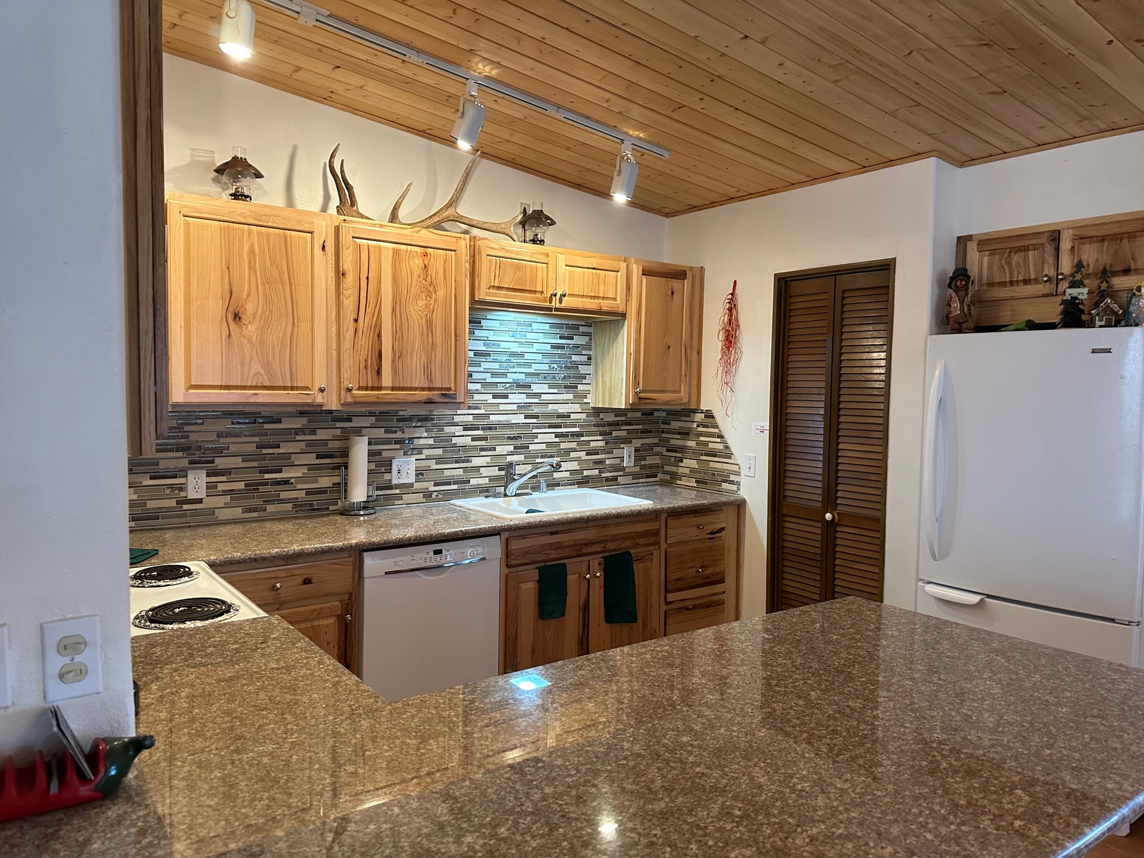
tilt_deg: -4.3
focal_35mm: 24
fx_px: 793
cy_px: 429
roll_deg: -0.9
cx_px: 572
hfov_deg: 71.6
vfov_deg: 56.8
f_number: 1.78
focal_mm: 6.86
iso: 400
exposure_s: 1/60
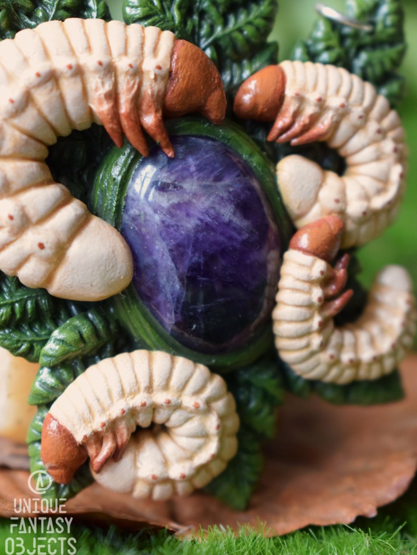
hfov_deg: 18.0
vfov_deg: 23.8
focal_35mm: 82
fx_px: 1317
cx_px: 208
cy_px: 250
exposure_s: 1/60
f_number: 5.6
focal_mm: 50
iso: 1400
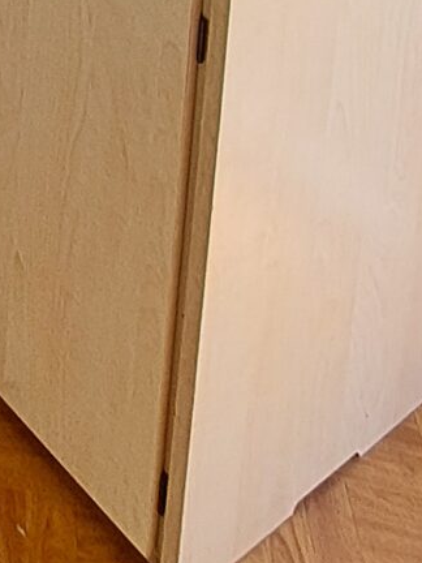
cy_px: -662
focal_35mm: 77
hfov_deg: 16.5
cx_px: -305
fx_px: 1252
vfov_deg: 16.5
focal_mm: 1.74
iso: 50
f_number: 2.2
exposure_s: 1/239
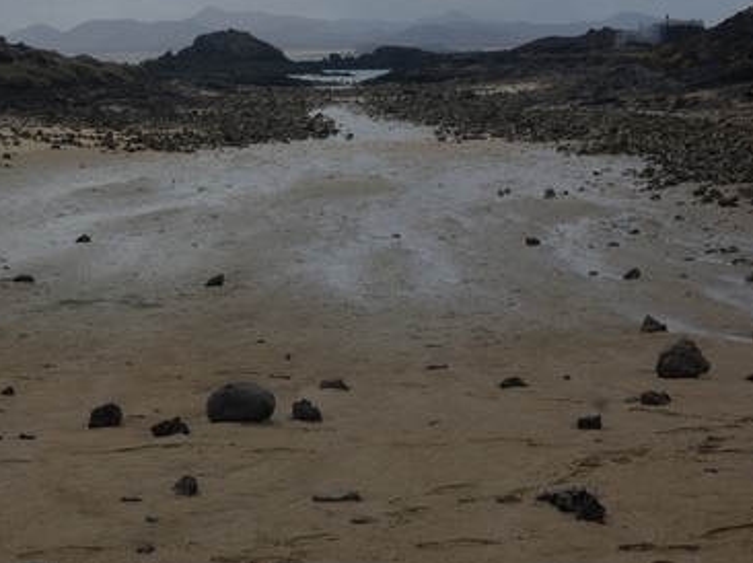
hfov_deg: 28.0
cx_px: 257
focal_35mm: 69
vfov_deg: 21.1
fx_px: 1500
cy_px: 128
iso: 200
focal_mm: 27
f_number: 16
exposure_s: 1/450
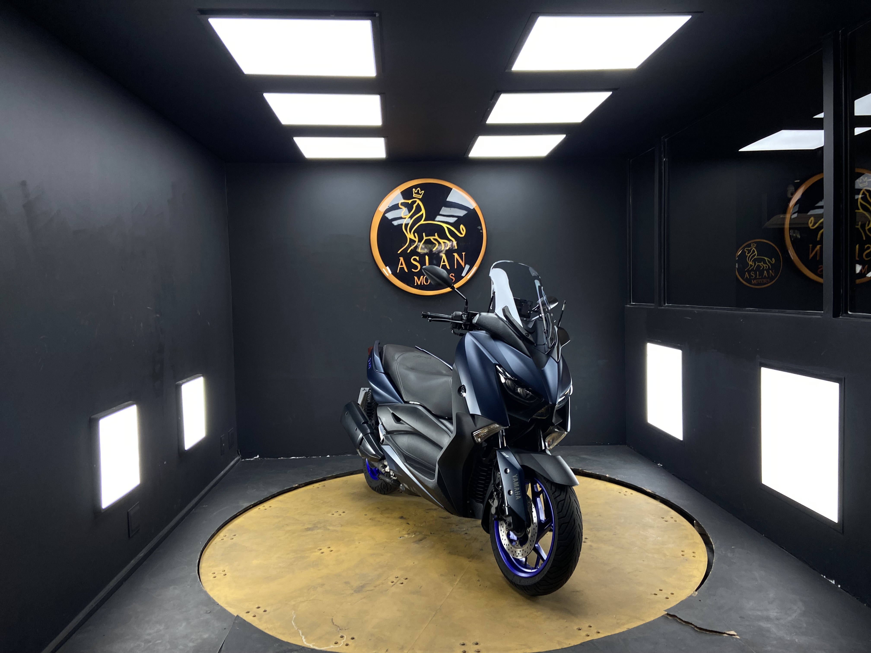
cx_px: 436
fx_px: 654
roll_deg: +1.6
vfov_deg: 53.1
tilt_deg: -3.1
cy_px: 326
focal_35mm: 26
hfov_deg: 67.3
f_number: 1.8
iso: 80
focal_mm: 4.25
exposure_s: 1/120
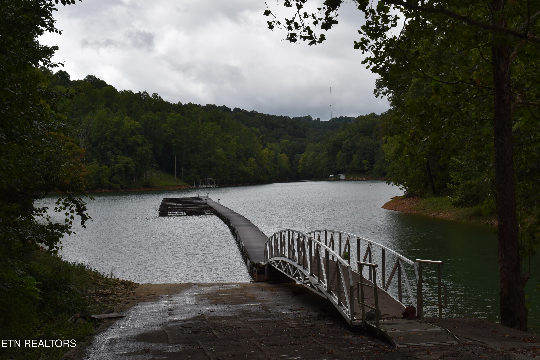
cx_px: 270
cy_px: 180
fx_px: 855
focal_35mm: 57
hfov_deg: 35.1
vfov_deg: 23.8
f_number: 11
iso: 100
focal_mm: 38
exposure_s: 1/200
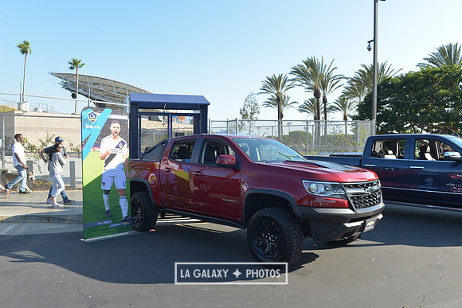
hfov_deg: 67.4
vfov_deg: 48.0
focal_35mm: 27
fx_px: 347
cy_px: 154
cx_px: 231
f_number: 8
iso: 100
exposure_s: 1/100
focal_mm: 27
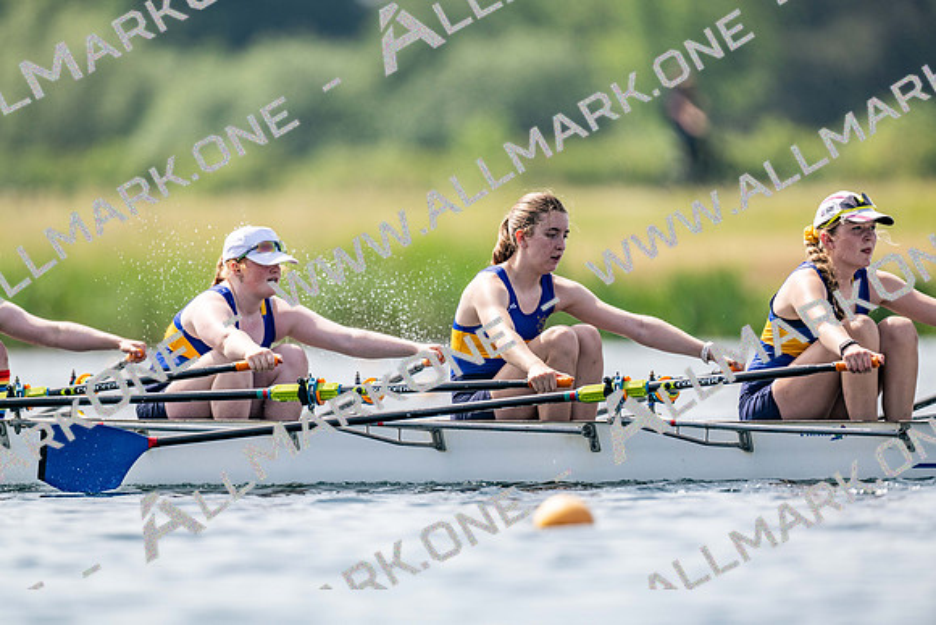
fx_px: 15603
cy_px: 312
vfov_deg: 2.3
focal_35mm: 600
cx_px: 468
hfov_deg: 3.4
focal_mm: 600
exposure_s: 1/2500
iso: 220
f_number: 4
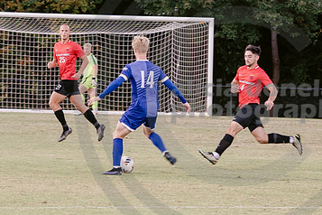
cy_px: 157
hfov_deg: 5.4
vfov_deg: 3.6
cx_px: 155
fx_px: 3443
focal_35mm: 385
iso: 640
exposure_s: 1/200
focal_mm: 90
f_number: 4
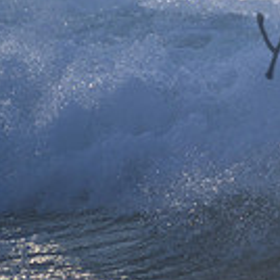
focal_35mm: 2938
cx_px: 472
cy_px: 28
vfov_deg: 0.6
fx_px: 26887
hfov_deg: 0.6
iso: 720
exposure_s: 1/1250
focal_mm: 800
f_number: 11
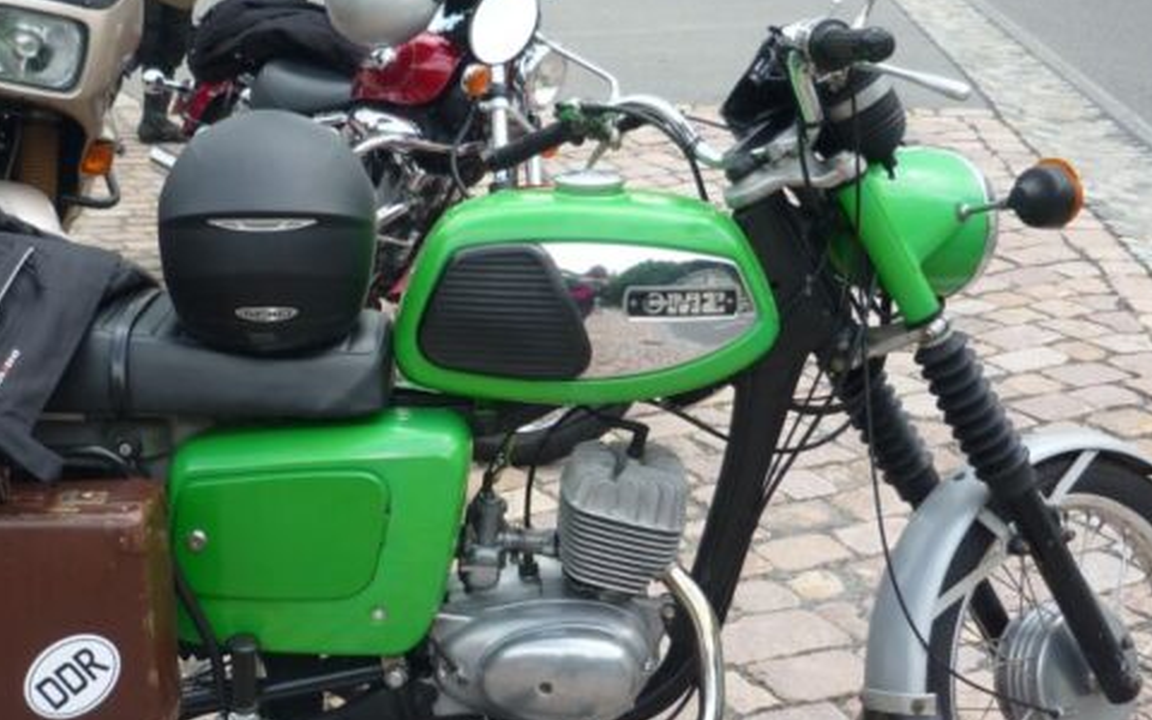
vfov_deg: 23.1
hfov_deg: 36.1
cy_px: 389
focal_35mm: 56
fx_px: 1758
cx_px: 446
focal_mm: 5.5
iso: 80
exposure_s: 1/500
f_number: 2.8
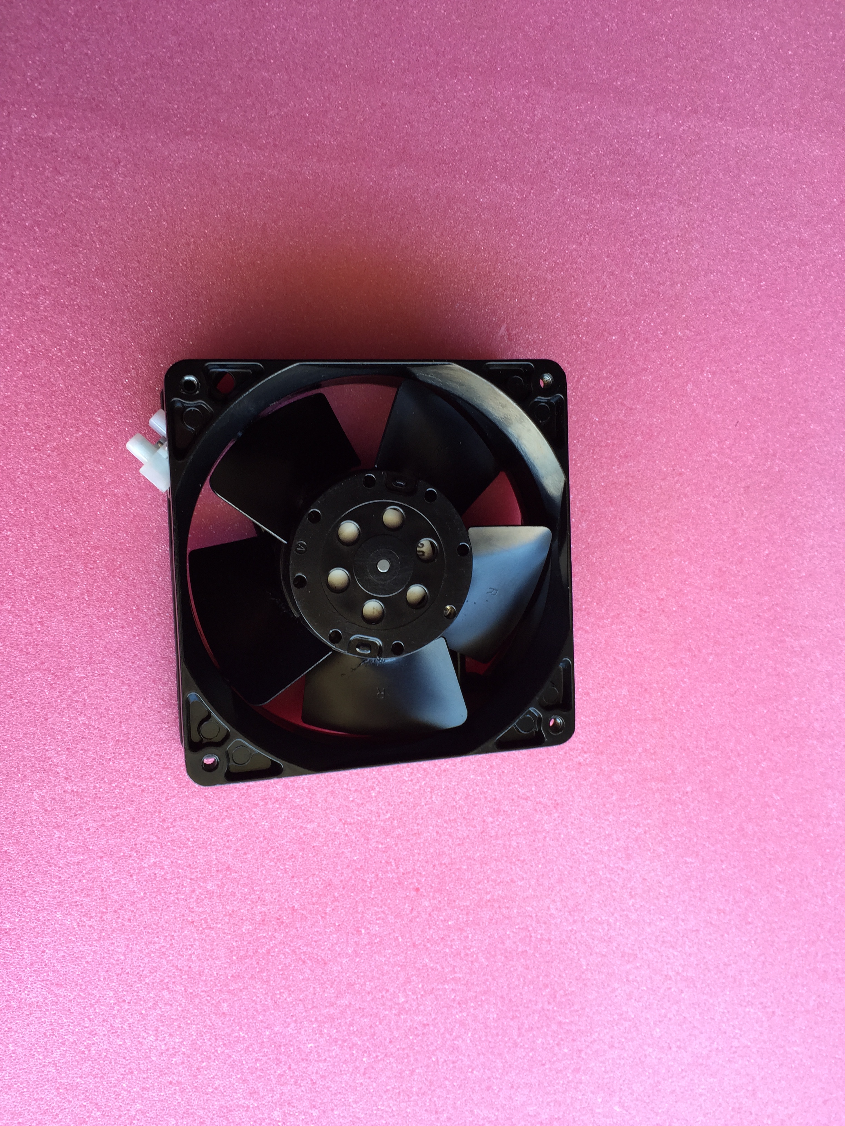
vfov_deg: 61.7
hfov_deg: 48.2
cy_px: 563
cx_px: 422
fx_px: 944
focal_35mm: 29
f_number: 2.2
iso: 32
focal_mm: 4.15
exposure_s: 1/60
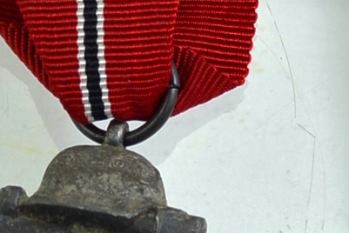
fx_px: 4278
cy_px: 41
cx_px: 88
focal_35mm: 441
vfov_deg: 3.1
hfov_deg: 4.7
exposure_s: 1/160
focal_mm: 48
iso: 200
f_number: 6.3
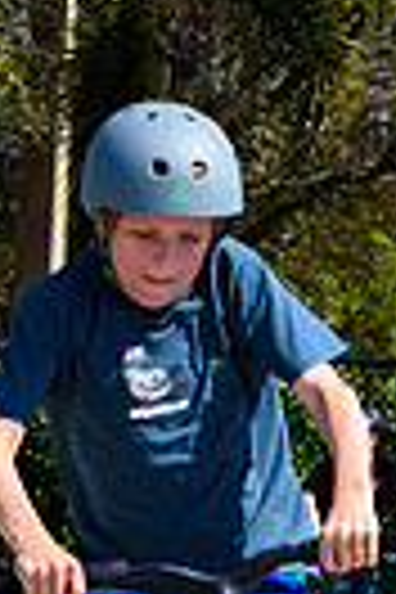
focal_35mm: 359
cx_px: 72
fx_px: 5923
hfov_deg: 3.8
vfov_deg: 5.7
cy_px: 526
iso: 200
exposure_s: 1/1000
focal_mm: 70
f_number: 8
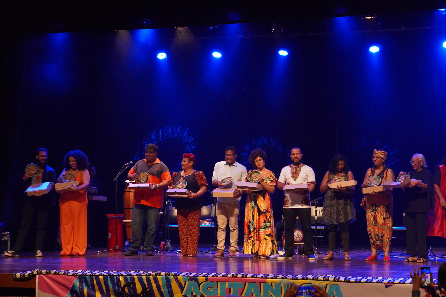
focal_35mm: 75
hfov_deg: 27.0
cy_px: 148
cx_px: 223
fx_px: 929
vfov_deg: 18.2
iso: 3200
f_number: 4
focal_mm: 50
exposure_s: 1/160
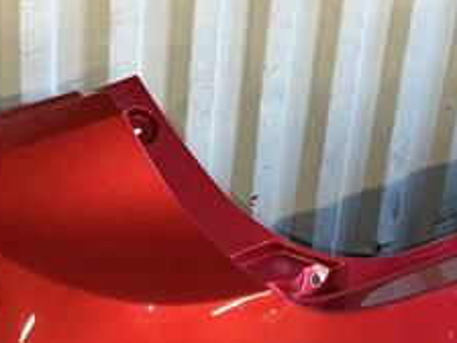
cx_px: 133
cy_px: 453
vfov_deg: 10.6
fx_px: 1809
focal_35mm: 137
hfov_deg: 14.4
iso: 100
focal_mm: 6.86
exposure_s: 1/17
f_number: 1.78
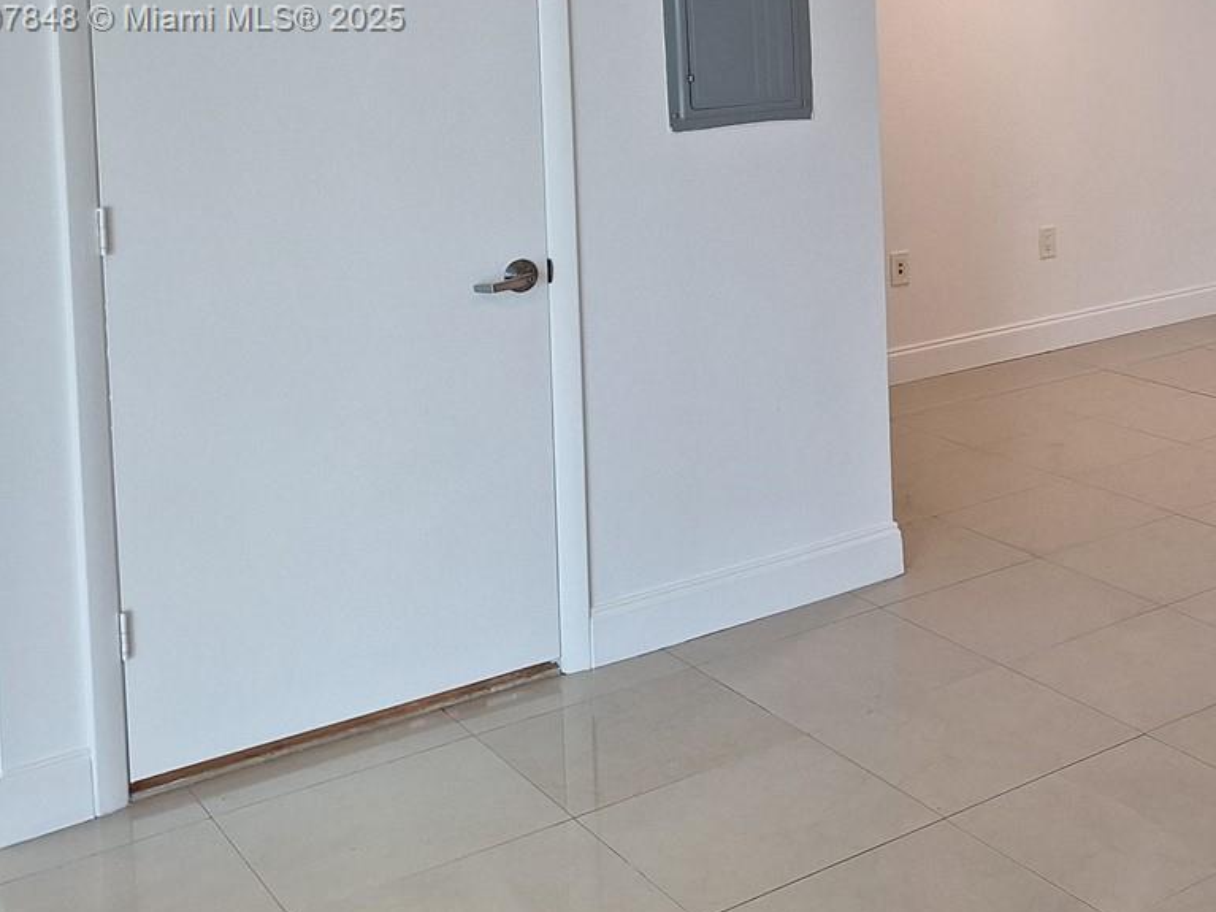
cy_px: 21
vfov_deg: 28.6
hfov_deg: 36.4
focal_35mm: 48
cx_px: 1165
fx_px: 1686
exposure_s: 1/60
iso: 50
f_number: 1.8
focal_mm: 5.54
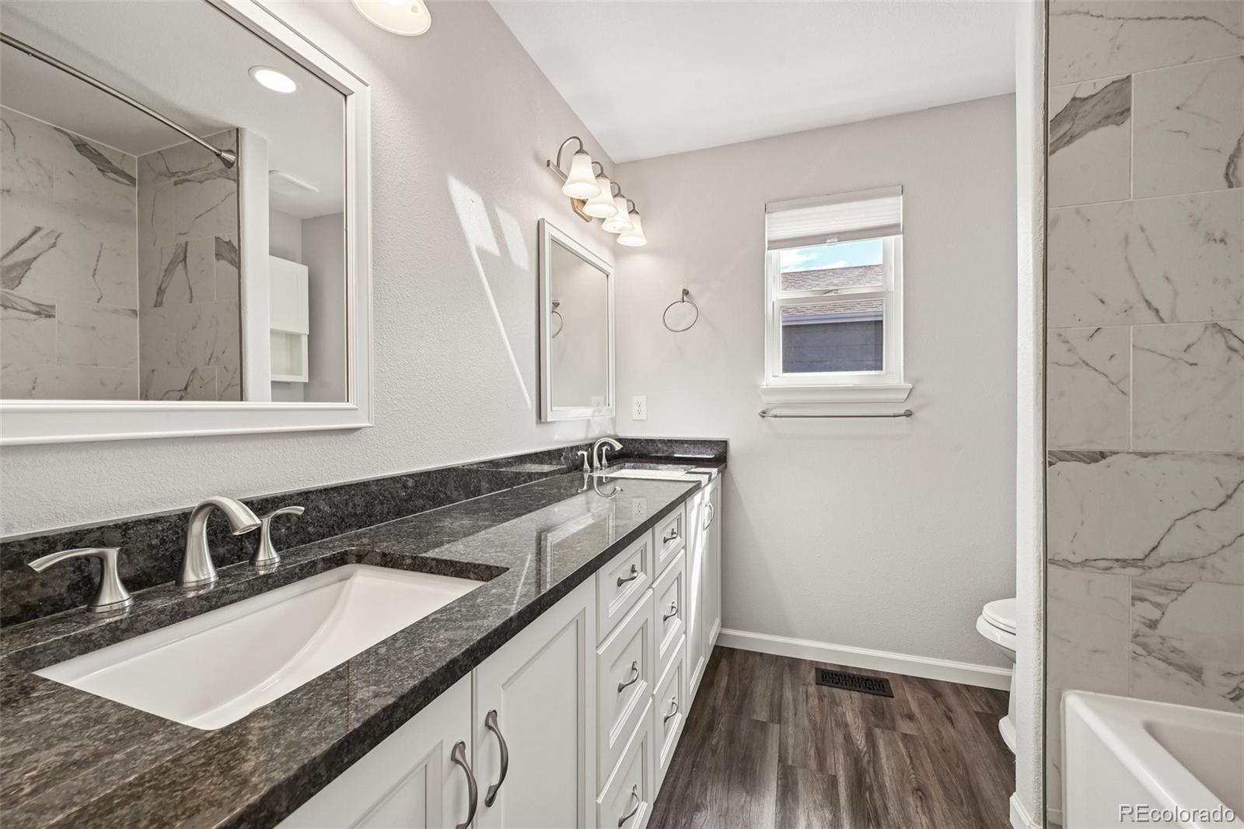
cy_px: 414
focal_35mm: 14
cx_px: 622
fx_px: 484
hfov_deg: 104.3
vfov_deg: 81.2
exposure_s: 1/60
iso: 400
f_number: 10
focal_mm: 14
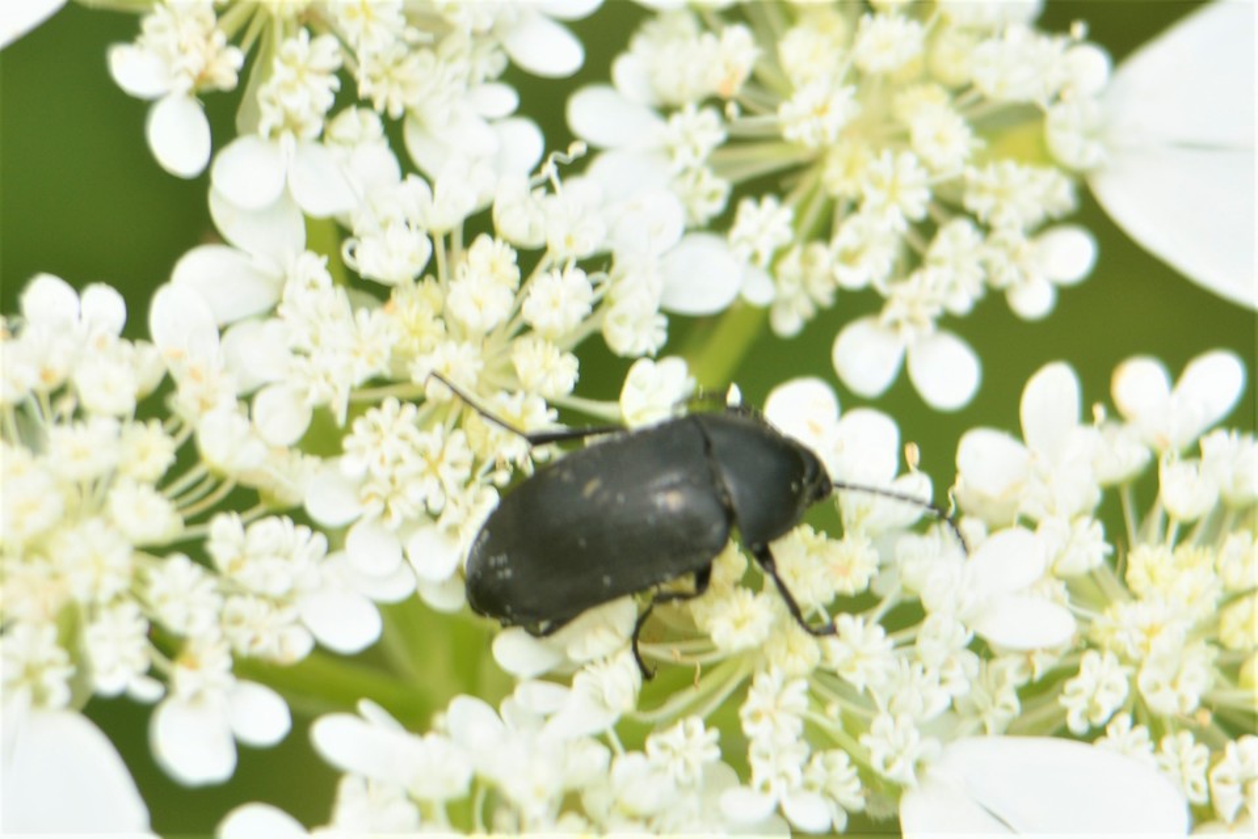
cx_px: 629
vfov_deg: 4.6
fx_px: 10486
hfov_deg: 6.9
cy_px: 420
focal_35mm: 300
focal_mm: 200
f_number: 8
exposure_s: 1/125
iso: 125
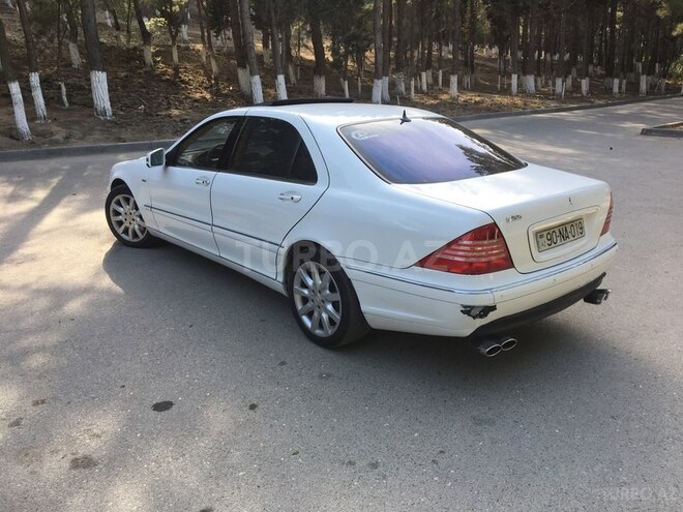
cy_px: 256
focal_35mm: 29
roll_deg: +2.2
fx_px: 572
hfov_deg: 61.7
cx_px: 342
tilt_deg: -14.4
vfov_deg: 48.2
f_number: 2.2
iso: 25
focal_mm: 4.15
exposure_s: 1/274
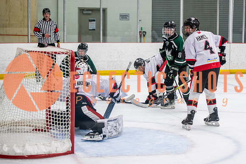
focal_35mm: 113
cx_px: 162
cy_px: 75
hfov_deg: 18.1
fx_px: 771
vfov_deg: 12.1
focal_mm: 85
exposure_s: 1/640
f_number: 3.2
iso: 3200
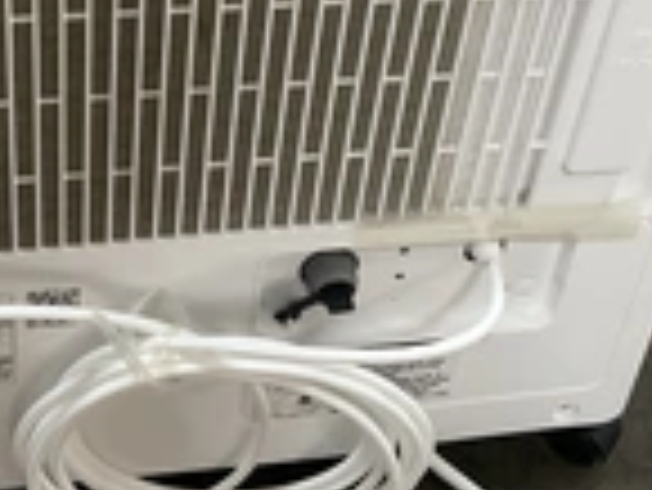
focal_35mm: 80
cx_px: 216
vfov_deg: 17.8
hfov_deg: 24.3
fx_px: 1508
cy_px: -45
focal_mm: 3
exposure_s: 1/60
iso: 250
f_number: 1.8
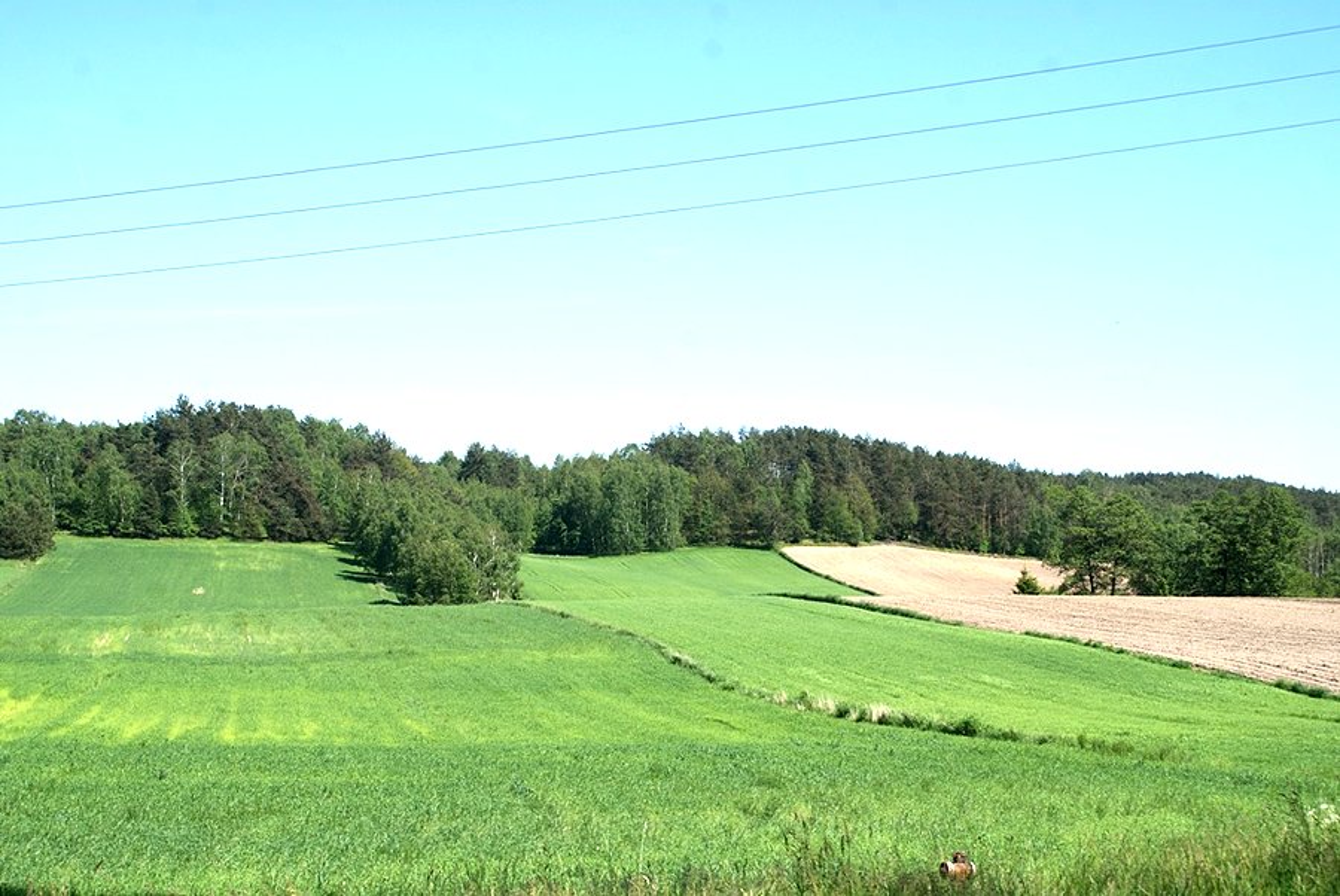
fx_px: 2515
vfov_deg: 20.2
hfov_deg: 29.8
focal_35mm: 68
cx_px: 670
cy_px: 448
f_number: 10
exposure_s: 1/160
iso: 100
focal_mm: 45
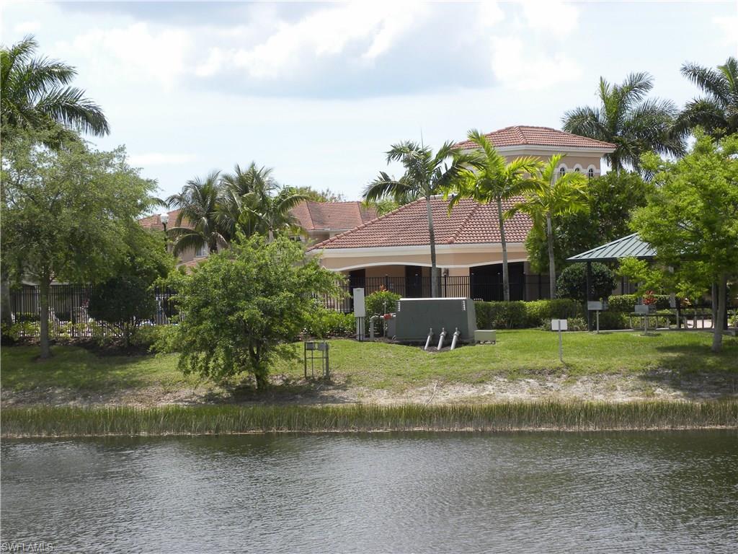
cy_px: 277
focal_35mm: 117
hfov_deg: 16.8
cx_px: 369
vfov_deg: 12.7
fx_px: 2494
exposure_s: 1/421
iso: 91
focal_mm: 20.8
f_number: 5
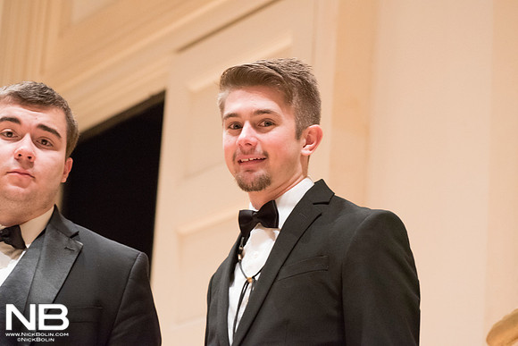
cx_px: 259
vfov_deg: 9.8
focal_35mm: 140
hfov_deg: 14.7
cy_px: 173
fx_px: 2015
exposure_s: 1/100
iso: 12800
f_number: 6.3
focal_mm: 140
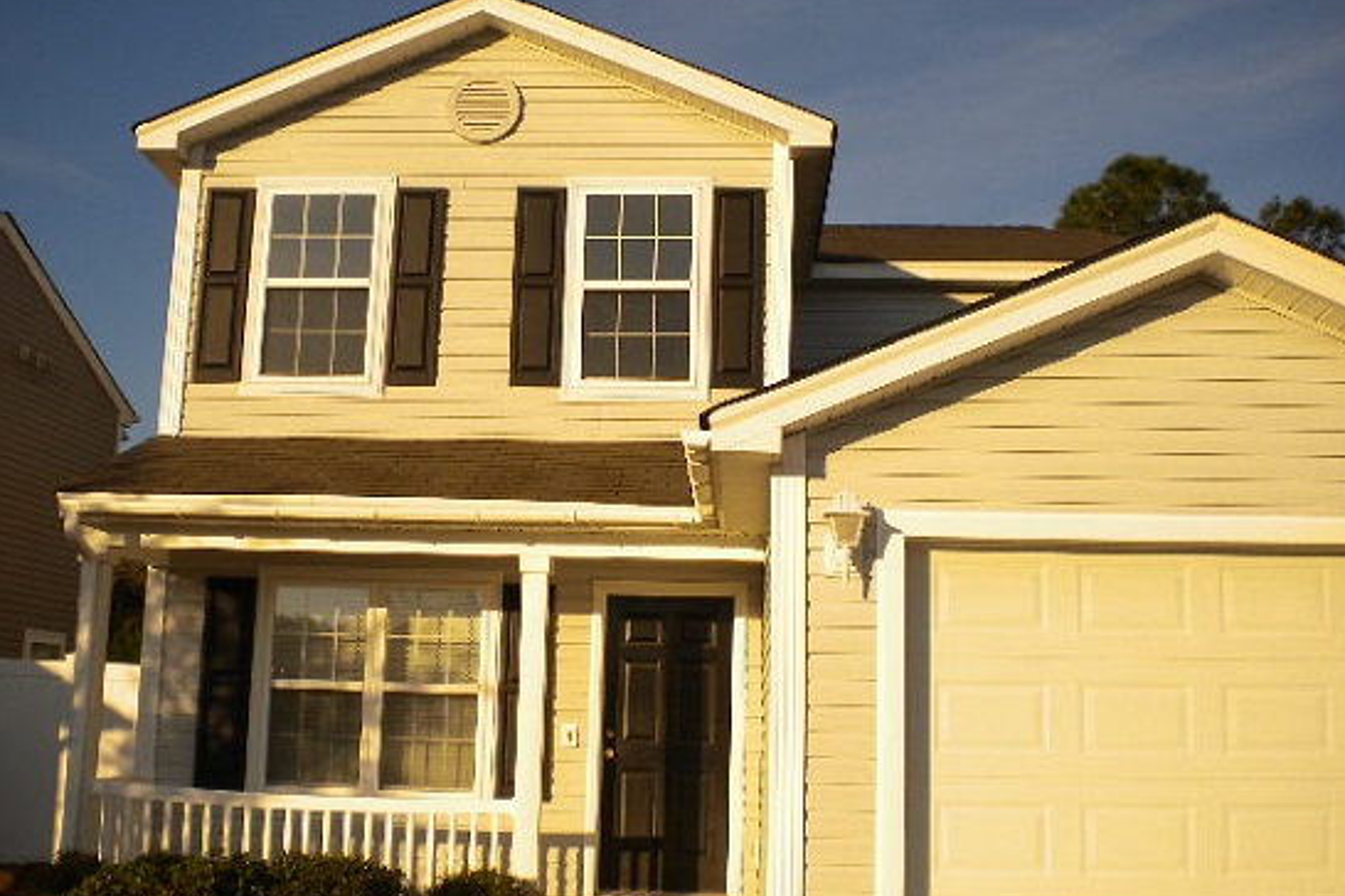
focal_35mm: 40
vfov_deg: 33.4
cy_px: 458
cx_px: 655
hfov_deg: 48.5
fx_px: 1494
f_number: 4.6
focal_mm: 6.3
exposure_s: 1/1000
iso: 80
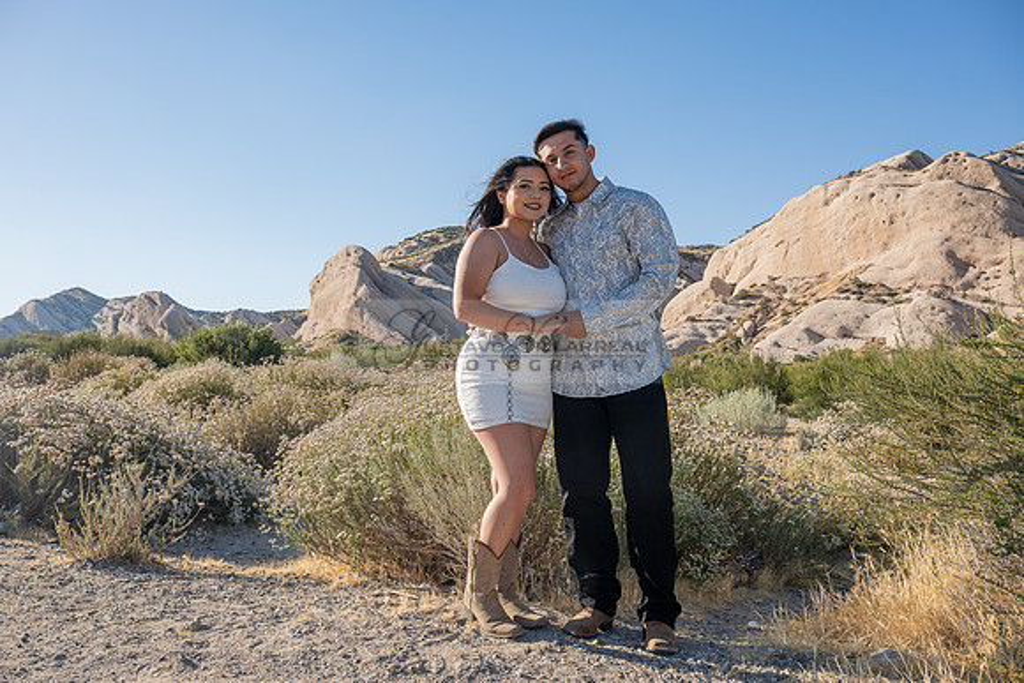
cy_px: 342
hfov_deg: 63.6
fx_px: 825
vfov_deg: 45.0
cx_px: 512
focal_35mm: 29
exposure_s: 1/200
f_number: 9
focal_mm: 29
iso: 200
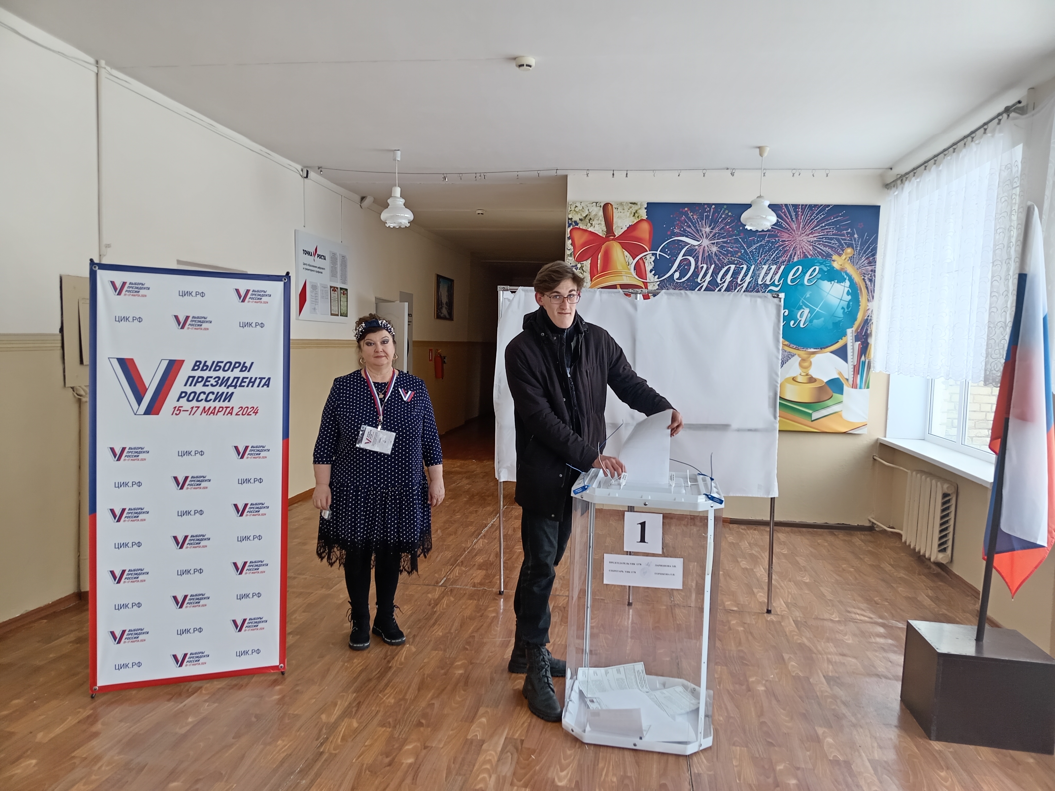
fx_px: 762
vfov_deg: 54.9
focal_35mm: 25
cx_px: 528
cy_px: 396
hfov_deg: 69.4
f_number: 1.8
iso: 135
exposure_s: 1/33.3
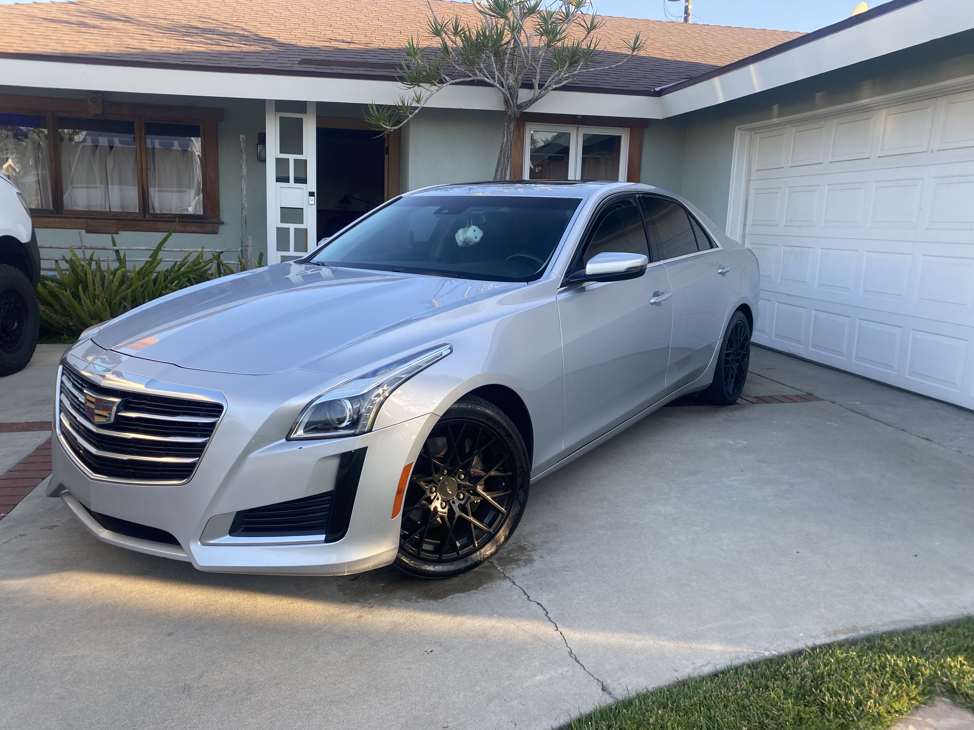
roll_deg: -2.3
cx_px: 487
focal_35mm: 26
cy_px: 365
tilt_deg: -9.0
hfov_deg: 67.3
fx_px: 732
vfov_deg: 53.1
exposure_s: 1/222
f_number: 1.8
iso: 32
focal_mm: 4.25
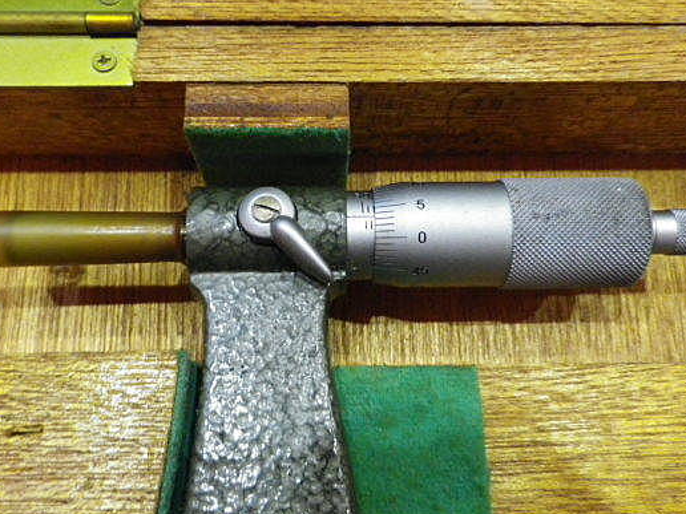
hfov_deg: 58.4
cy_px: 254
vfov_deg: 45.4
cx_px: 344
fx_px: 614
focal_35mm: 31
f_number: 3.5
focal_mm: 4.5
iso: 500
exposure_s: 1/15
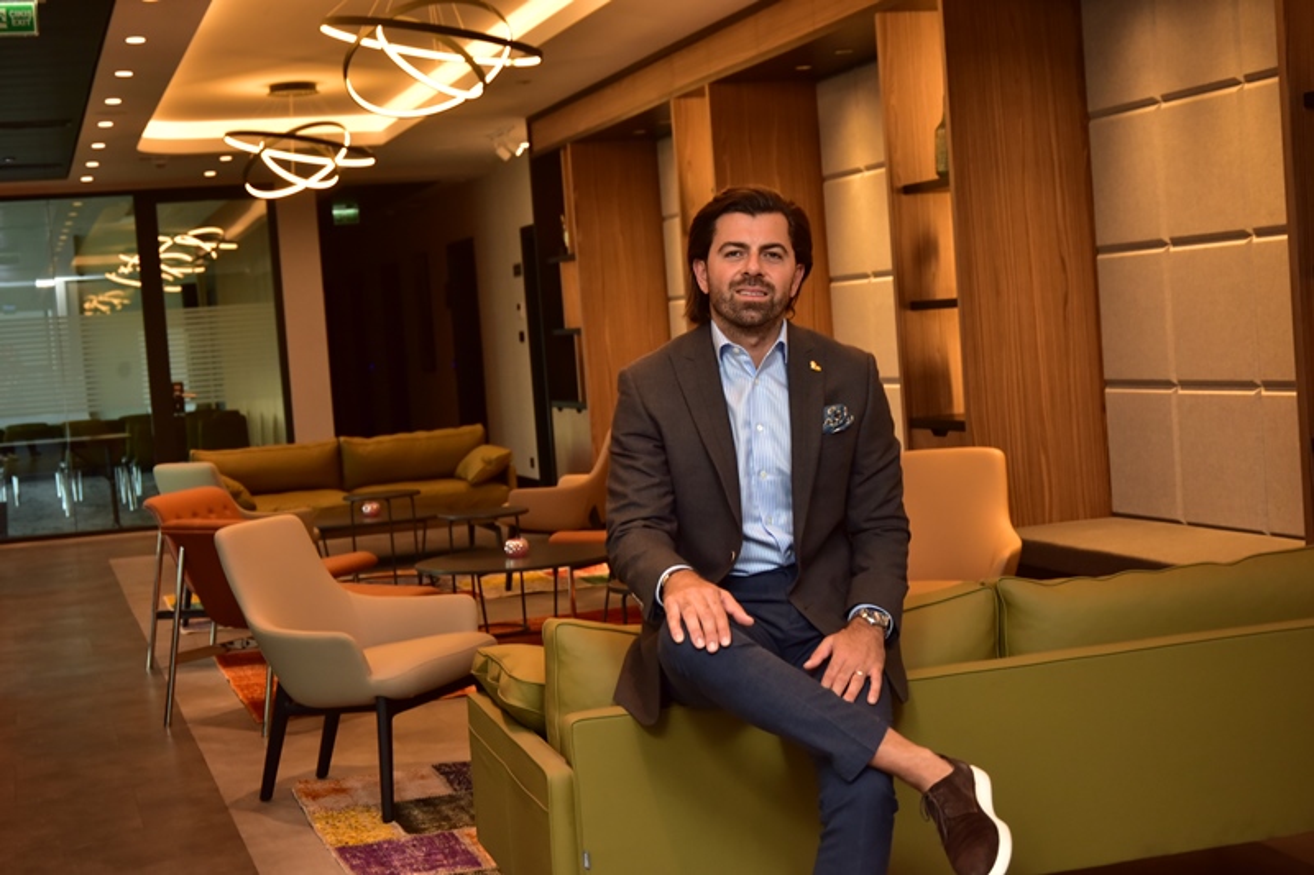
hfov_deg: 38.2
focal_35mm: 52
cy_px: 438
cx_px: 657
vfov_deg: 26.0
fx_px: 1897
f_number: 4.8
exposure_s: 1/80
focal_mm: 52
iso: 1000
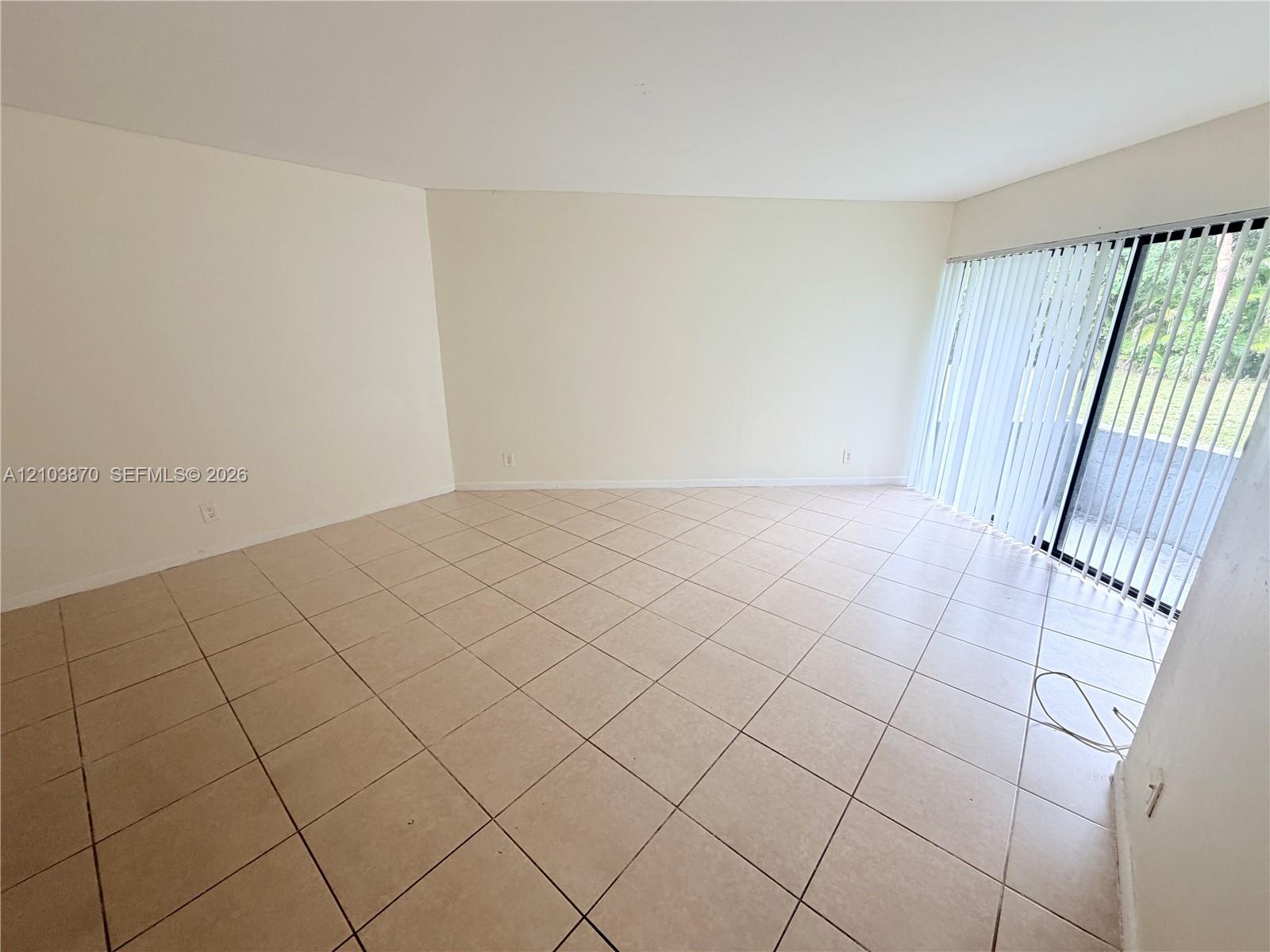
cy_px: 476
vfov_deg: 85.7
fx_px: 514
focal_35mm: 14
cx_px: 635
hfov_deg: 102.1
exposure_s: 1/121
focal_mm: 2.22
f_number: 2.2
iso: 100
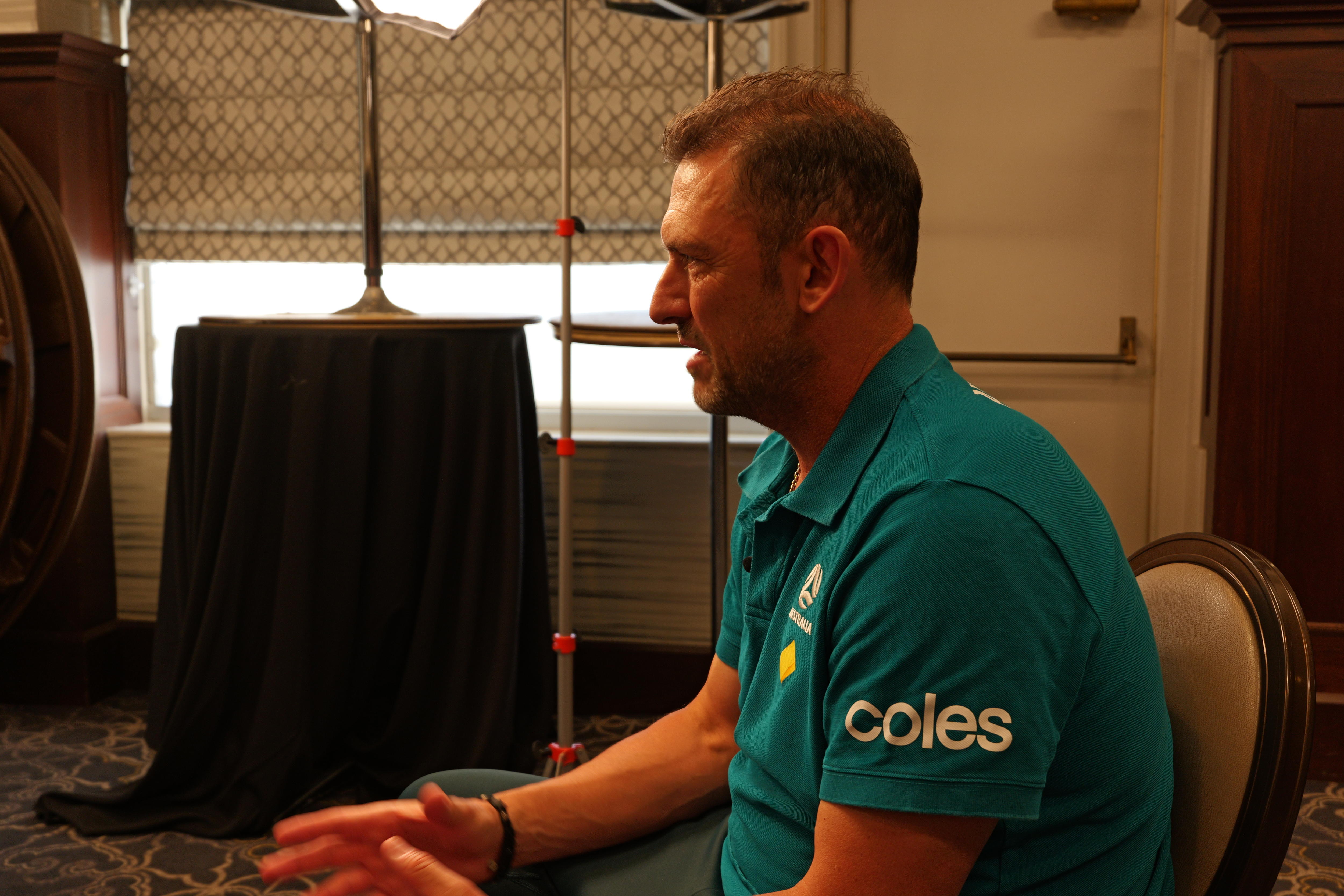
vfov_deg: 33.4
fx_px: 1493
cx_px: 672
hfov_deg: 48.5
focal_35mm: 40
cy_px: 448
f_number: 6.3
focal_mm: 40
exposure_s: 1/50
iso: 800
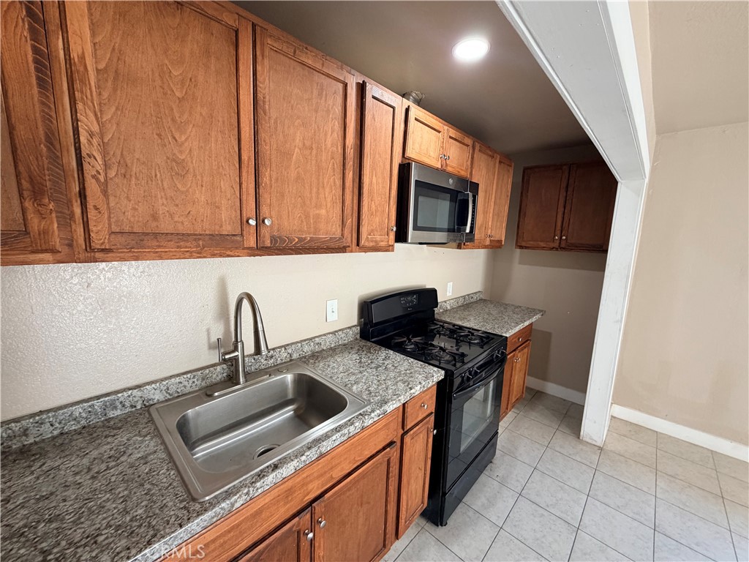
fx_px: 303
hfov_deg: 102.1
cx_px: 374
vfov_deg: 85.7
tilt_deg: -9.5
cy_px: 281
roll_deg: -1.9
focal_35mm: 14
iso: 200
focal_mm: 2.22
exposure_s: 1/60
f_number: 2.2
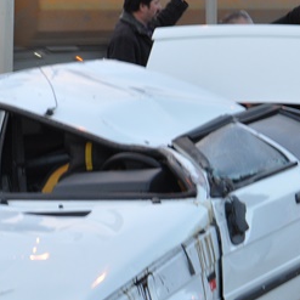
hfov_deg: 12.1
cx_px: 114
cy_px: 252
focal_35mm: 144
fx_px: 1416
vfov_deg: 12.0
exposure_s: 1/50
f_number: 7.1
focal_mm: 35
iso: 640
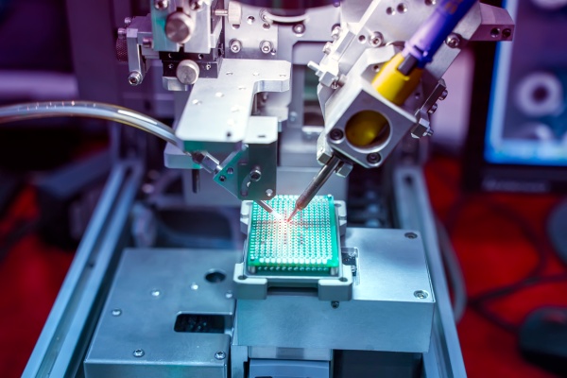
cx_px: 284
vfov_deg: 26.0
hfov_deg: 38.2
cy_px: 189
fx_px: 819
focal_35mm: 52
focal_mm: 52
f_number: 3.5
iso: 500
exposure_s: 1/320
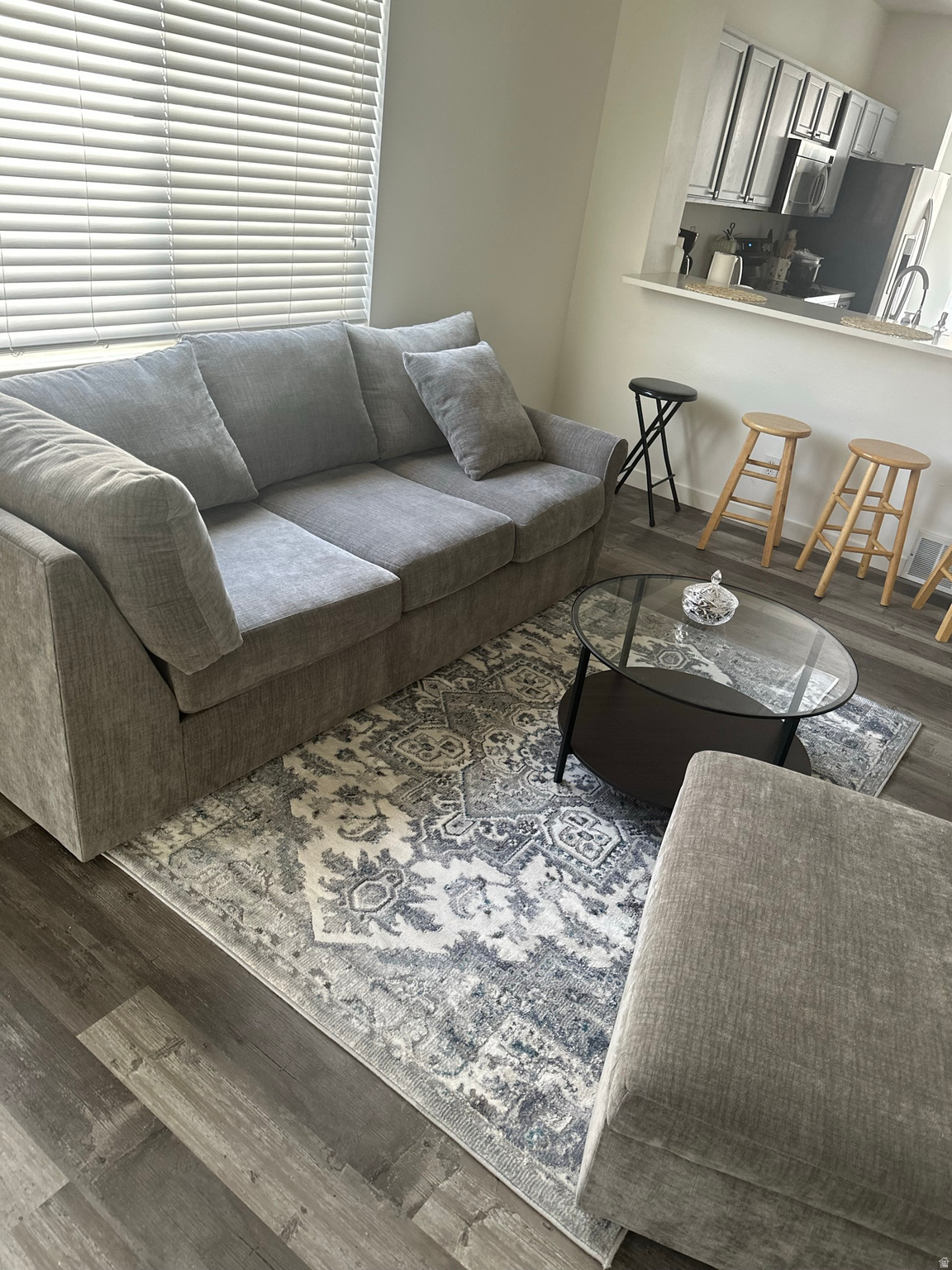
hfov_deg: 56.8
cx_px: 476
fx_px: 880
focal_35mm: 24
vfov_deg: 71.6
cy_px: 635
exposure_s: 1/105
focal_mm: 6.86
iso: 250
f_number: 1.78
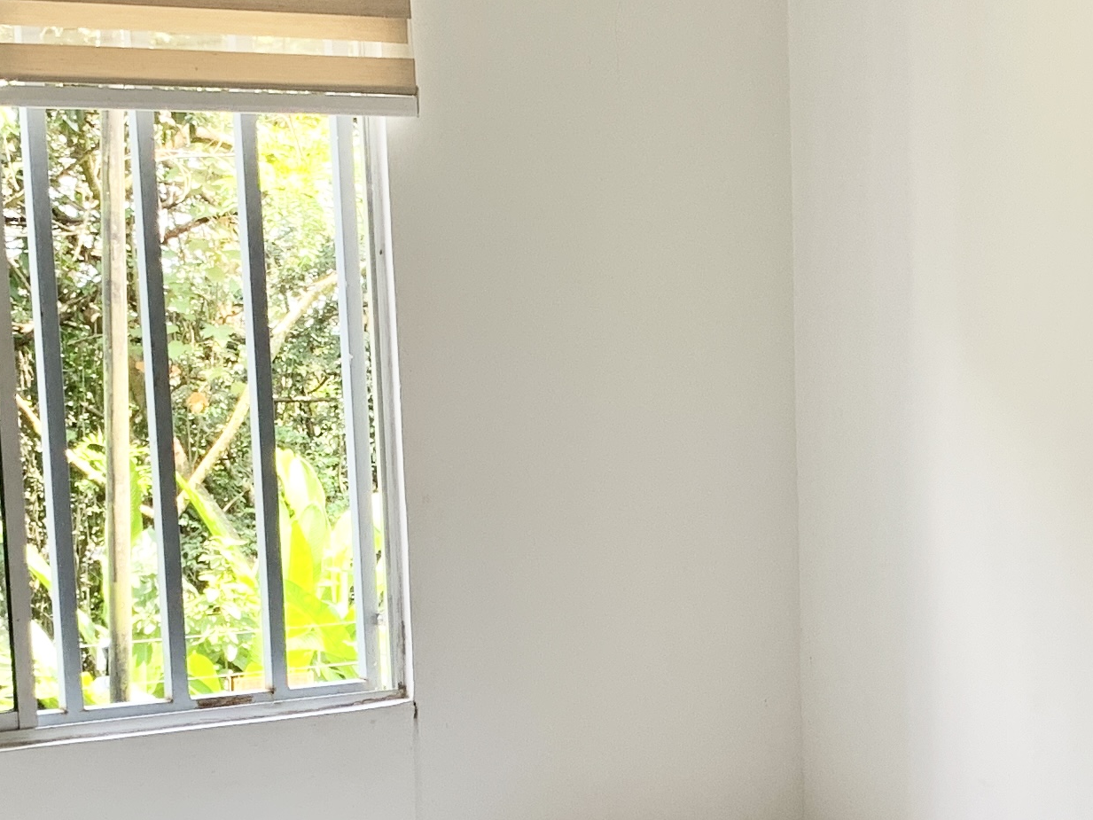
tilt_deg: -8.3
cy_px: 715
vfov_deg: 17.2
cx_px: 800
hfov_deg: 22.8
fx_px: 2684
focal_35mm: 85
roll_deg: +2.0
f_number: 1.8
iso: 50
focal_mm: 4.25
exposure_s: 1/121
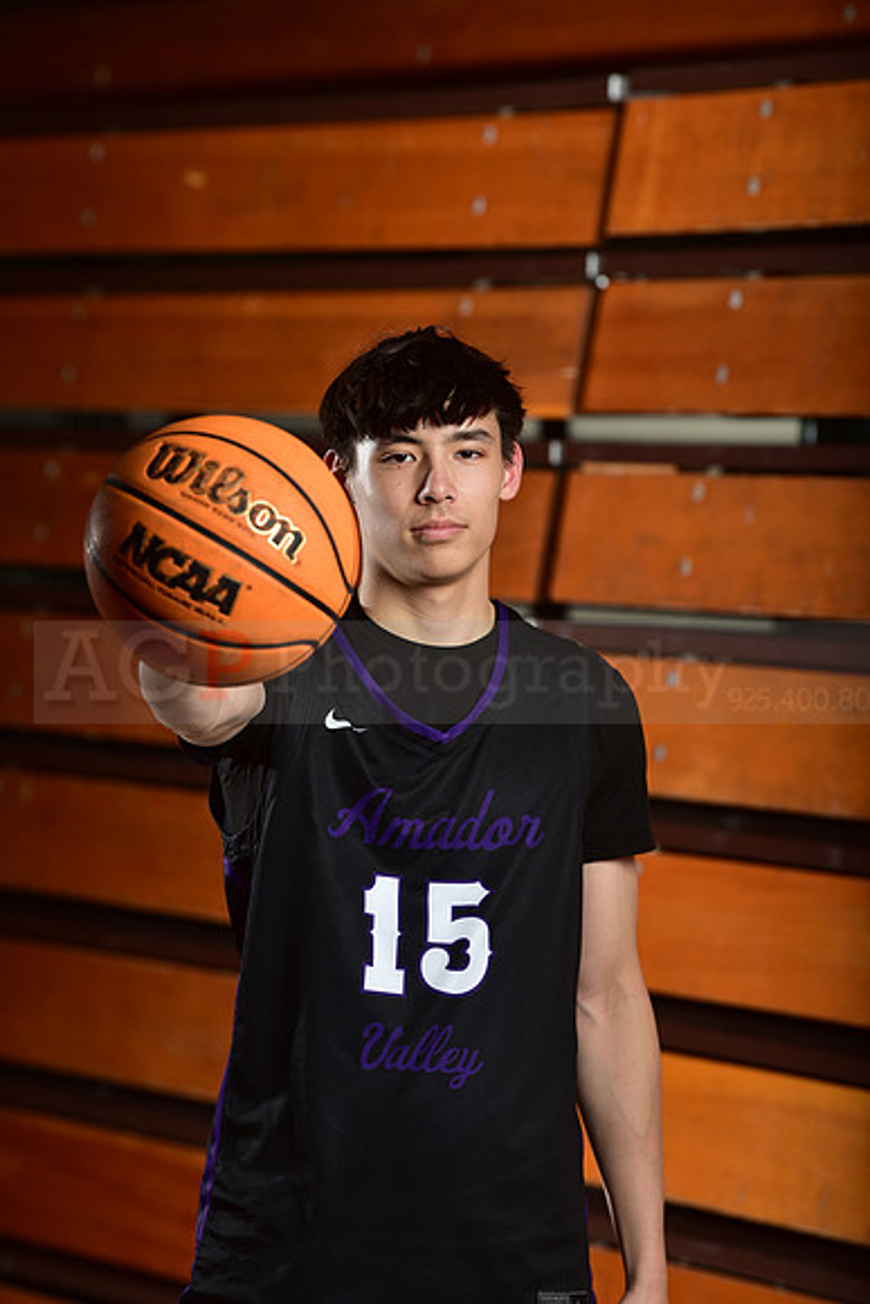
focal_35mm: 200
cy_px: 652
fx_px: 7245
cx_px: 435
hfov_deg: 6.9
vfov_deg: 10.3
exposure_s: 1/250
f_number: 5
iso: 250
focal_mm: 200
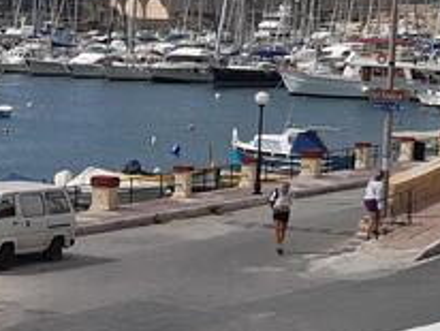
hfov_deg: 14.1
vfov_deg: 11.5
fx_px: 1642
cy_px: 141
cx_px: -254
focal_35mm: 129
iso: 40
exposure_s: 1/3378
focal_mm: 3.92
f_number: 1.7
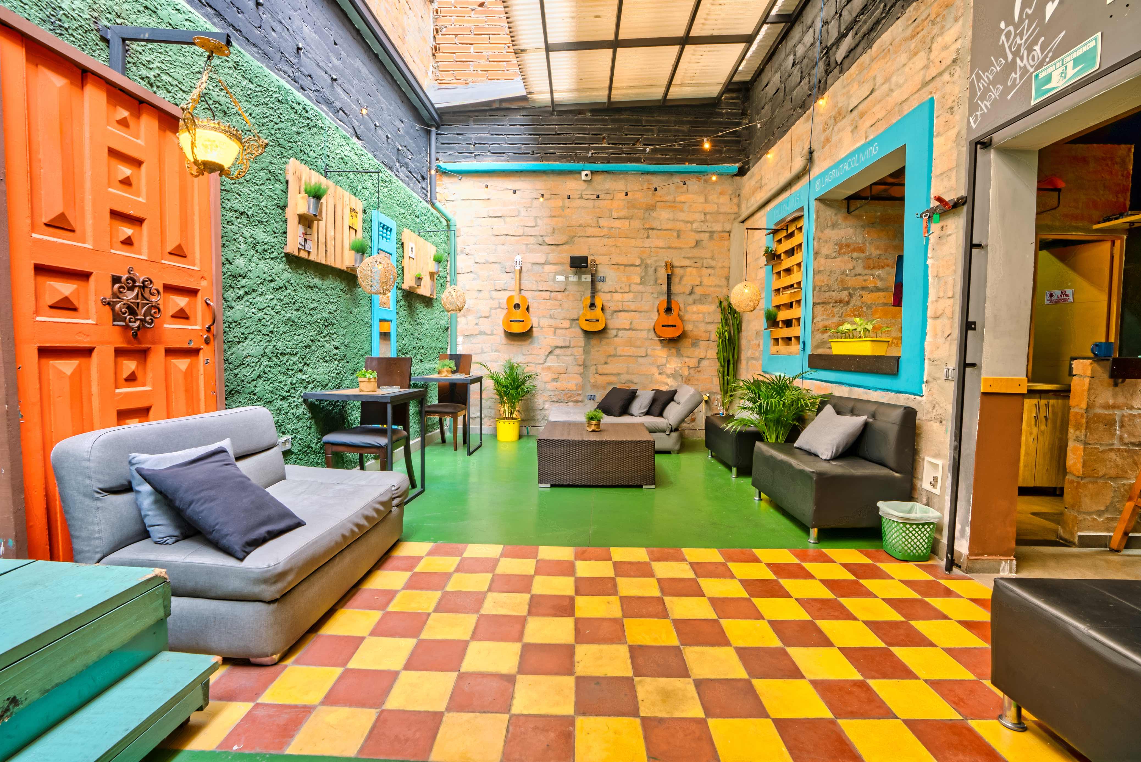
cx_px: 570
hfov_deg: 96.7
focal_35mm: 16
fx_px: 507
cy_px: 381
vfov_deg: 73.8
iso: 200
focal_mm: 16
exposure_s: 1/8
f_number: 8
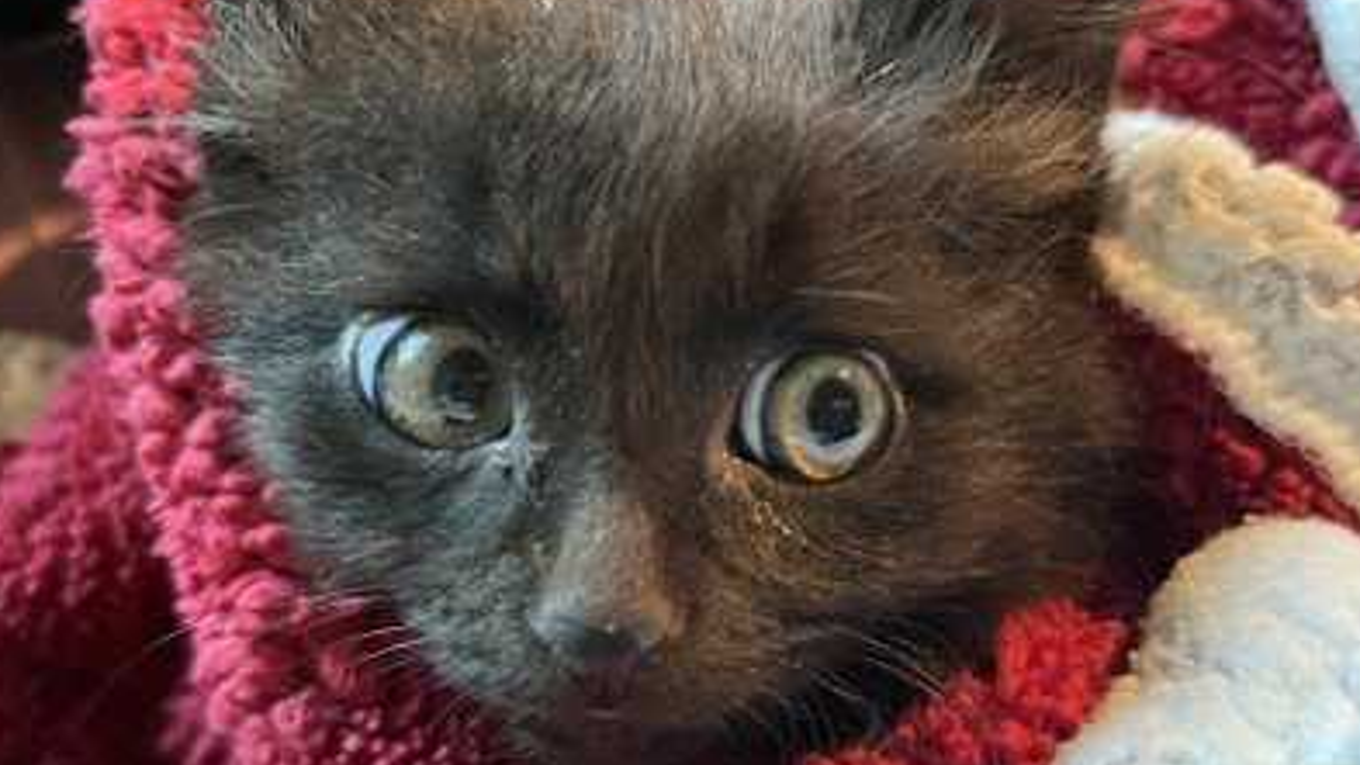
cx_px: 730
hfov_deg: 55.2
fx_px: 1298
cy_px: 486
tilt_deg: -57.2
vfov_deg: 32.6
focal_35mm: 36
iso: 500
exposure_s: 1/40
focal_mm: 5.1
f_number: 1.6
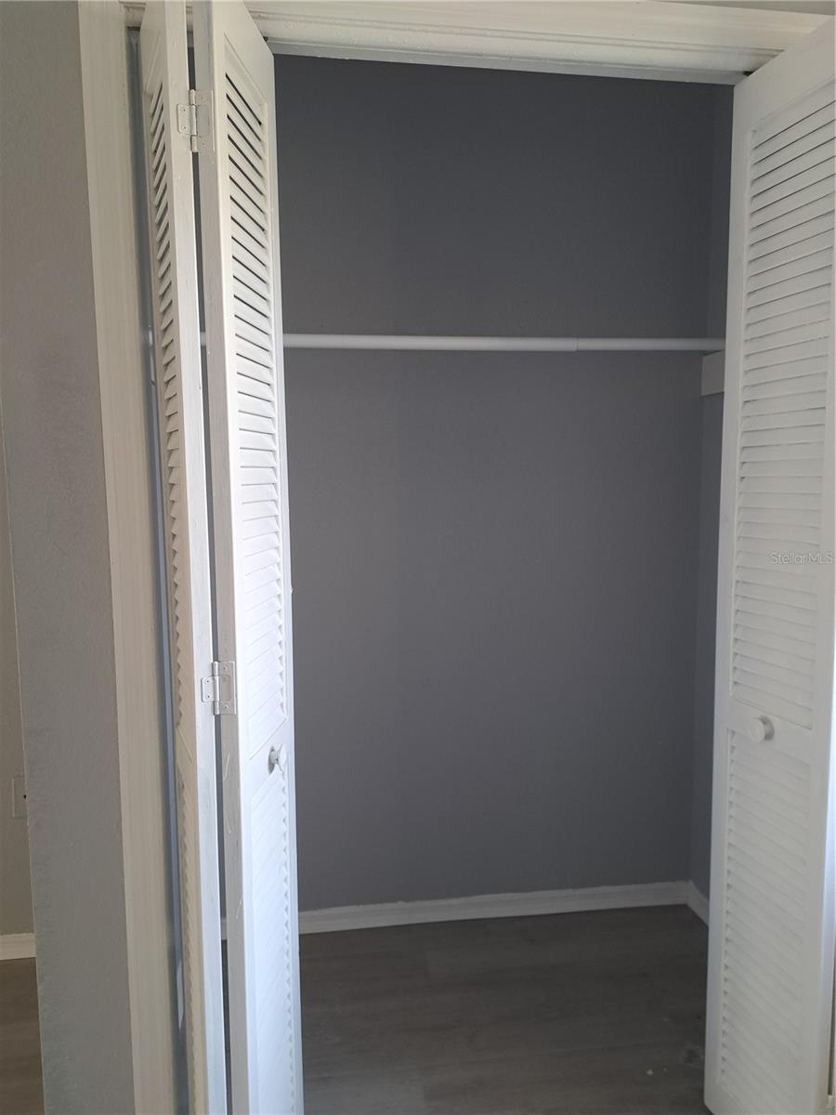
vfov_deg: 71.6
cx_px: 418
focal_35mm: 24
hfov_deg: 56.8
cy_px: 558
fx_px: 773
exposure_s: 1/60
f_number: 1.8
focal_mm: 5.23
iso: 80
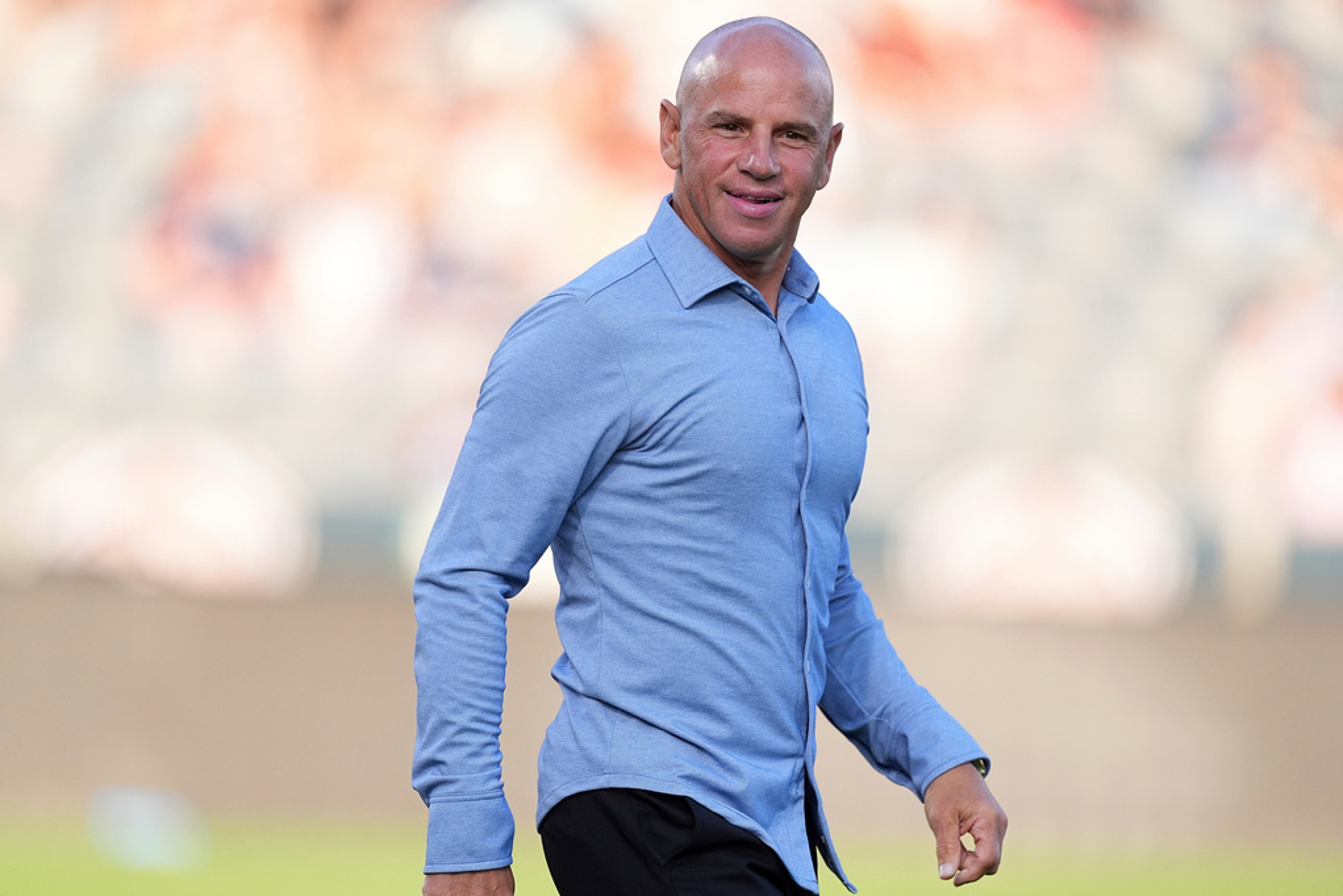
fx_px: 22460
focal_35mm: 602
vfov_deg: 2.3
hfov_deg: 3.4
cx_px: 672
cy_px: 448
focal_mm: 600
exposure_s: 1/1600
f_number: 4
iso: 1250
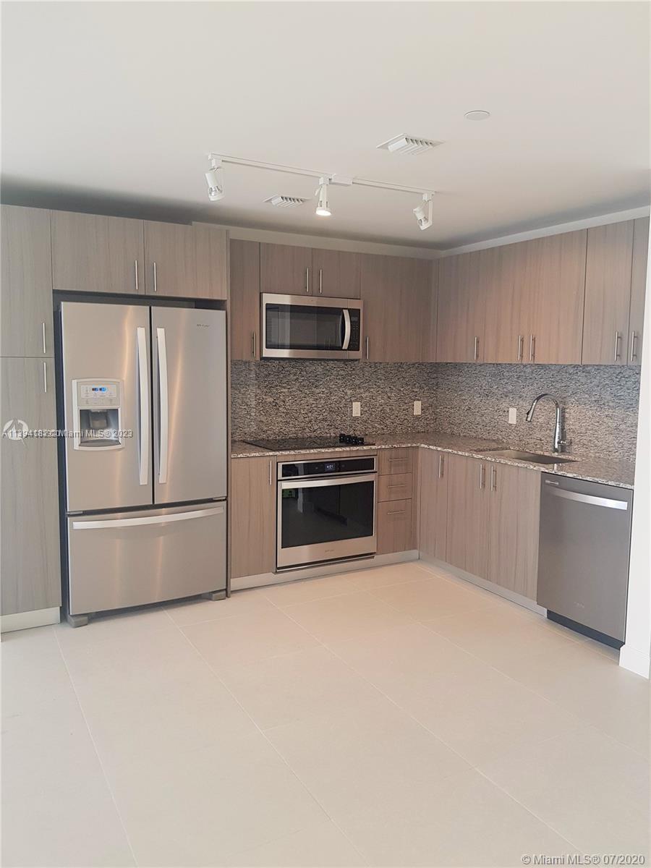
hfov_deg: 53.1
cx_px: 326
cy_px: 434
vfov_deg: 67.3
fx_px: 652
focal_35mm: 26
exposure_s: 1/60
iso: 50
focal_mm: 4.2
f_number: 1.7
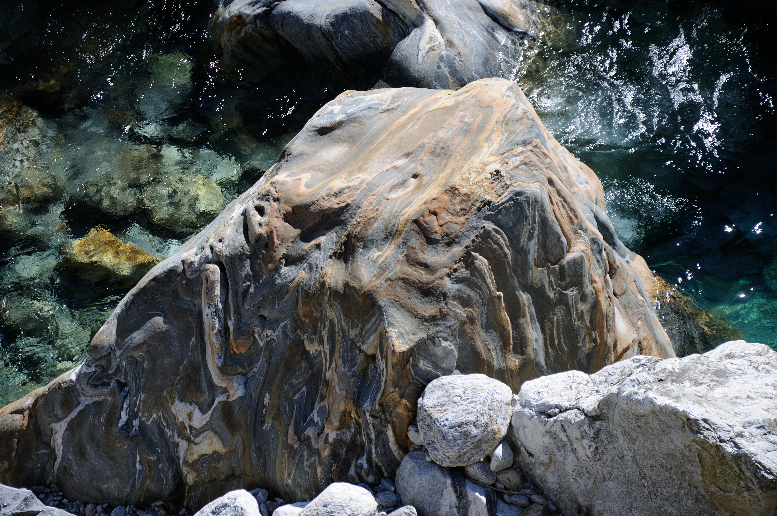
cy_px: 258
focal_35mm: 158
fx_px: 3395
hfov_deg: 13.1
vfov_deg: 8.7
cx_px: 388
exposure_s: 1/400
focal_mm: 105
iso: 200
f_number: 6.3
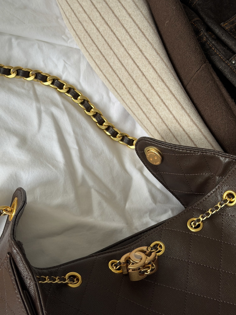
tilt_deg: -59.3
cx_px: 118
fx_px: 436
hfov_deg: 30.3
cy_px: 158
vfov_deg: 39.7
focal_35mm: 48
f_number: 1.78
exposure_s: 1/60
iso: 160
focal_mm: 6.76
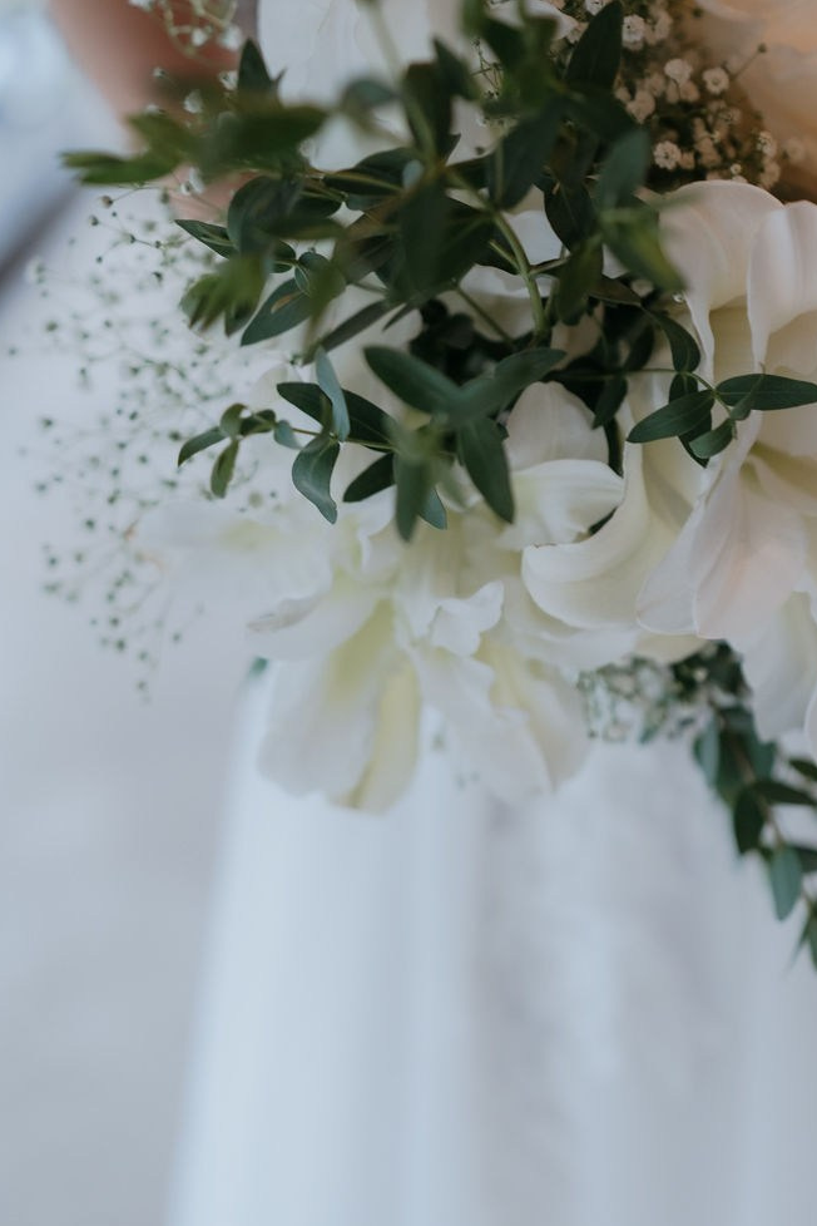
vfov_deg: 34.3
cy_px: 453
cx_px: 605
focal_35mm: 58
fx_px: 1974
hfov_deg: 23.2
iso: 640
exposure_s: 1/200
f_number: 2
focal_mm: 35
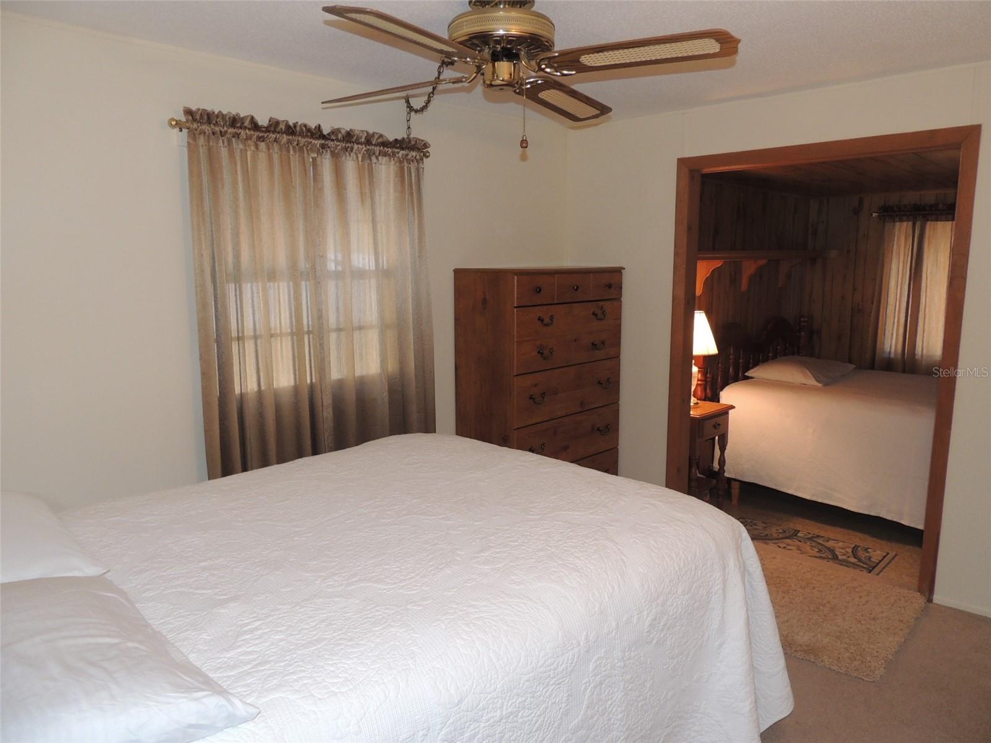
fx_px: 687
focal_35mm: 24
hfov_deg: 71.6
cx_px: 496
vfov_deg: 56.8
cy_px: 372
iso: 200
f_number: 3
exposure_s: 1/30
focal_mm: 4.3
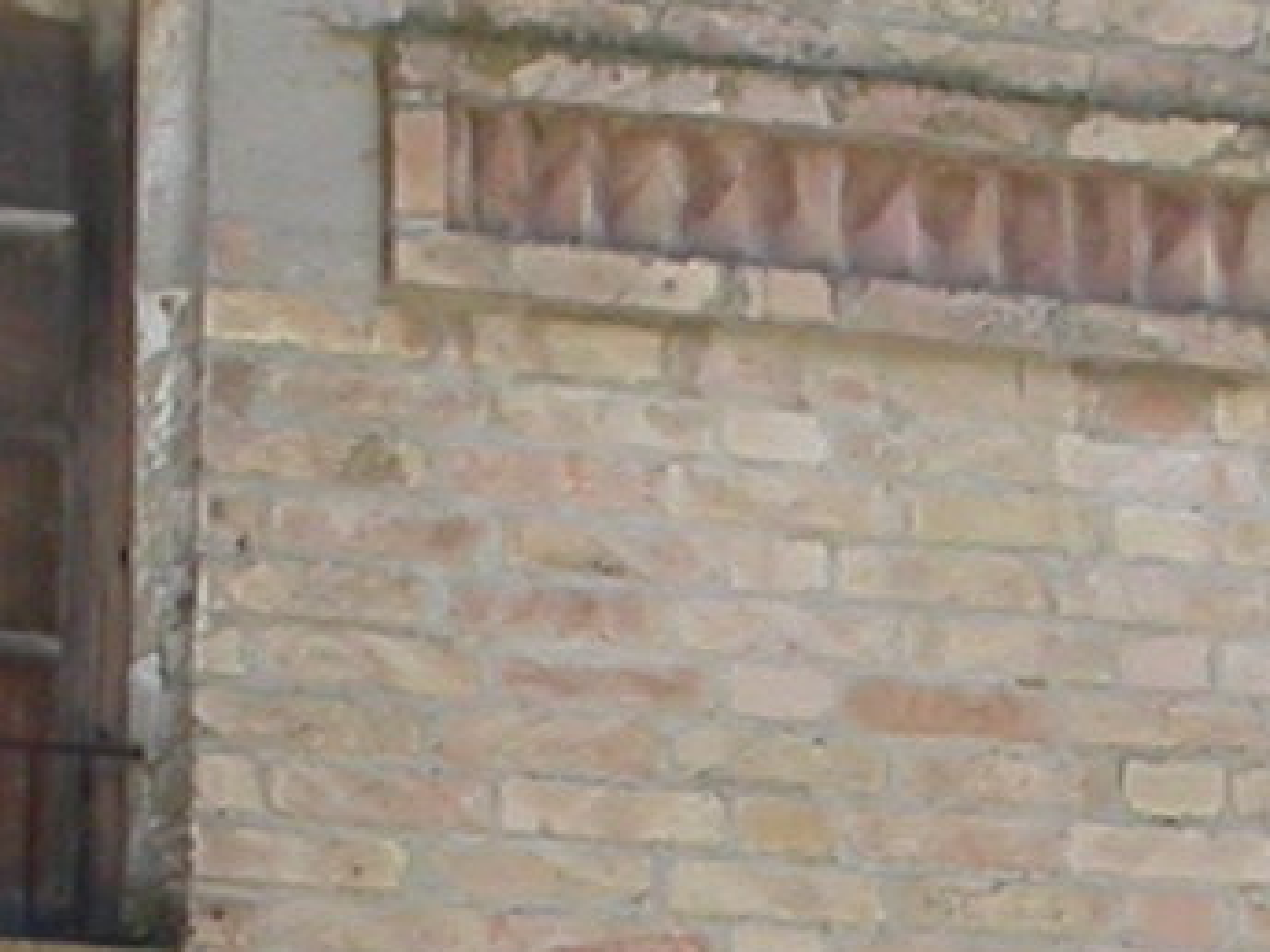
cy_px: 1255
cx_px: 1093
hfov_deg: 7.9
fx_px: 9209
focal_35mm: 251
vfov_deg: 5.9
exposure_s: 1/197
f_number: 6
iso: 100
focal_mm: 7.85
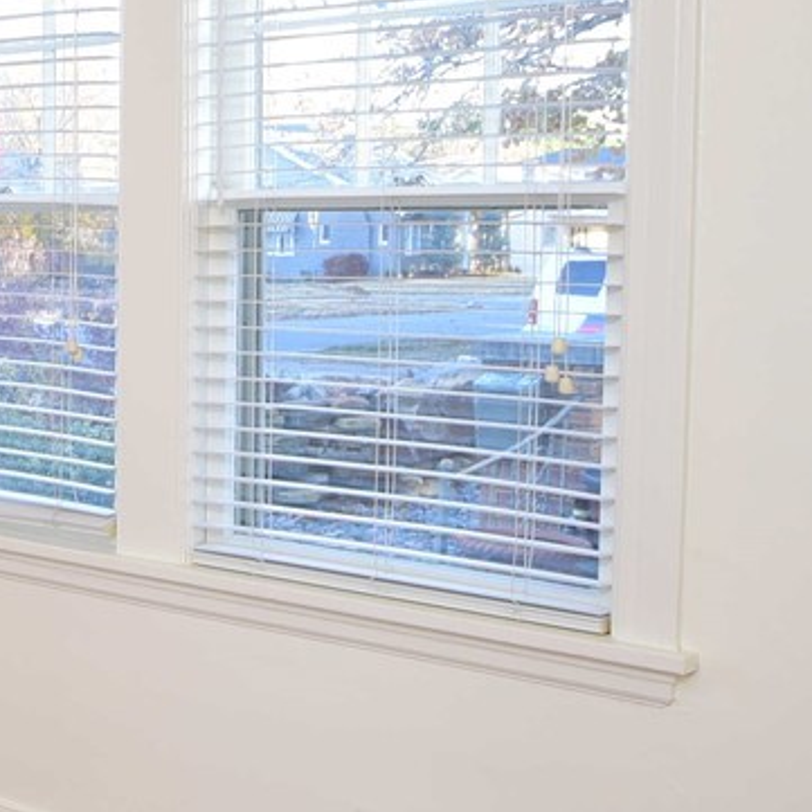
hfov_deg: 21.0
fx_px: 1778
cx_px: -464
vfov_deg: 25.7
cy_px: 362
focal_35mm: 67
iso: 500
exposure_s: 1/25
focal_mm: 14
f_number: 9
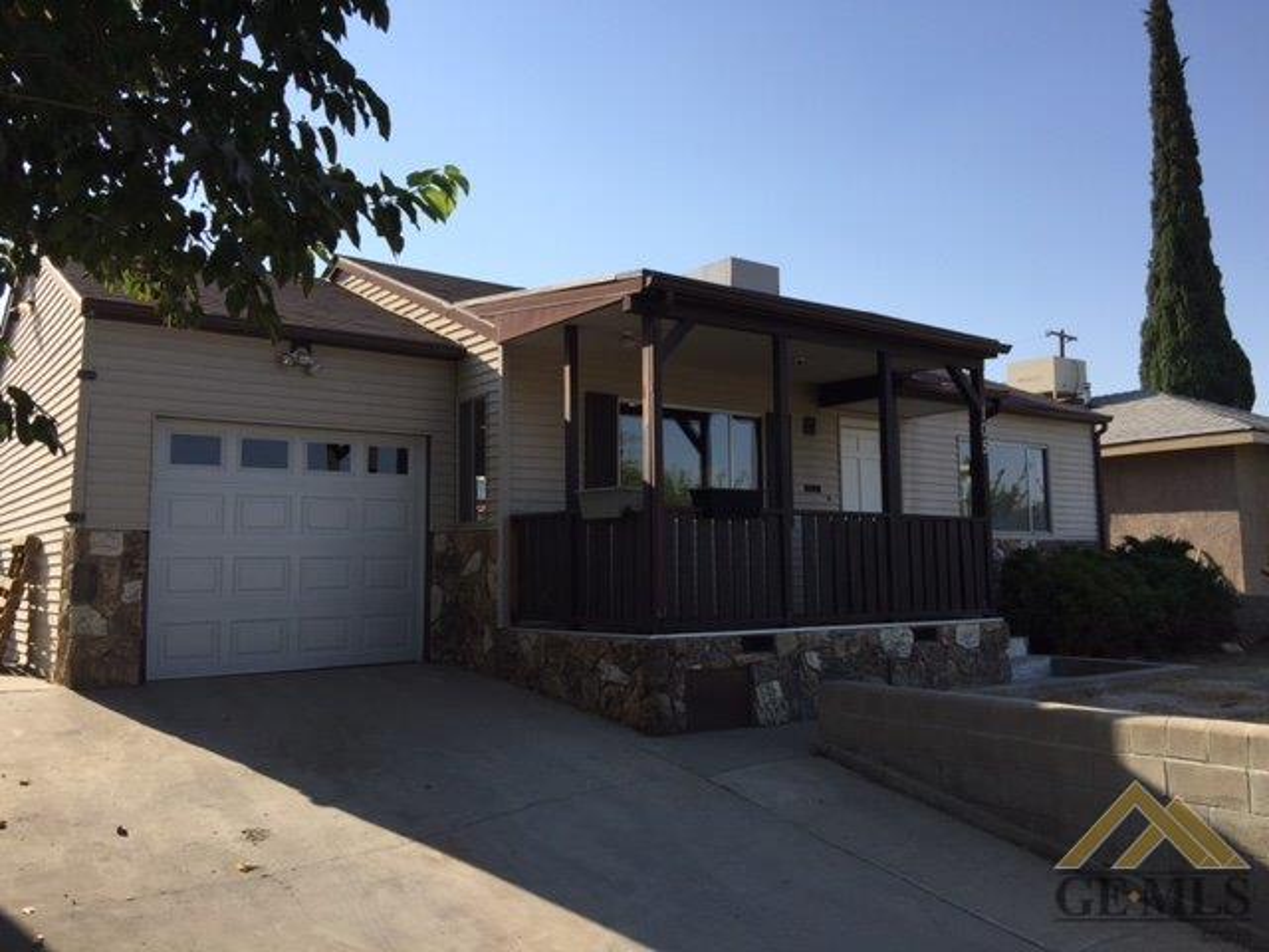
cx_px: 634
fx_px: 1063
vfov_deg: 48.2
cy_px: 476
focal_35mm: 29
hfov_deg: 61.7
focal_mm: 4.15
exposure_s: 1/1799
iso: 32
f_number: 2.2
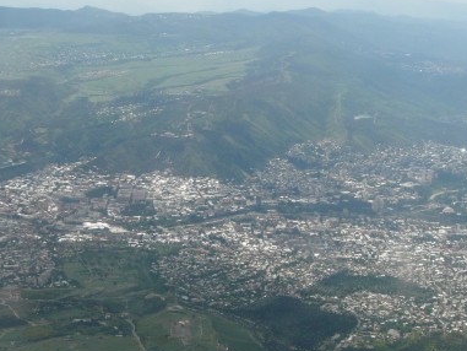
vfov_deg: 19.6
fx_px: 1012
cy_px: 203
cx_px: 300
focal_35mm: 75
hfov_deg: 25.9
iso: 100
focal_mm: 7.2
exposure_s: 1/400
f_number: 5.6
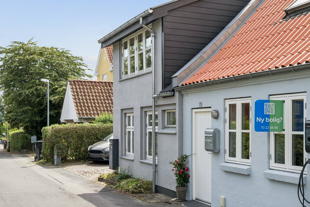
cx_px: 168
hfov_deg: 39.6
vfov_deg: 27.0
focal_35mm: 50
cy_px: 107
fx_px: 431
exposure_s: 1/1600
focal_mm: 29
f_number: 7.1
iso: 800
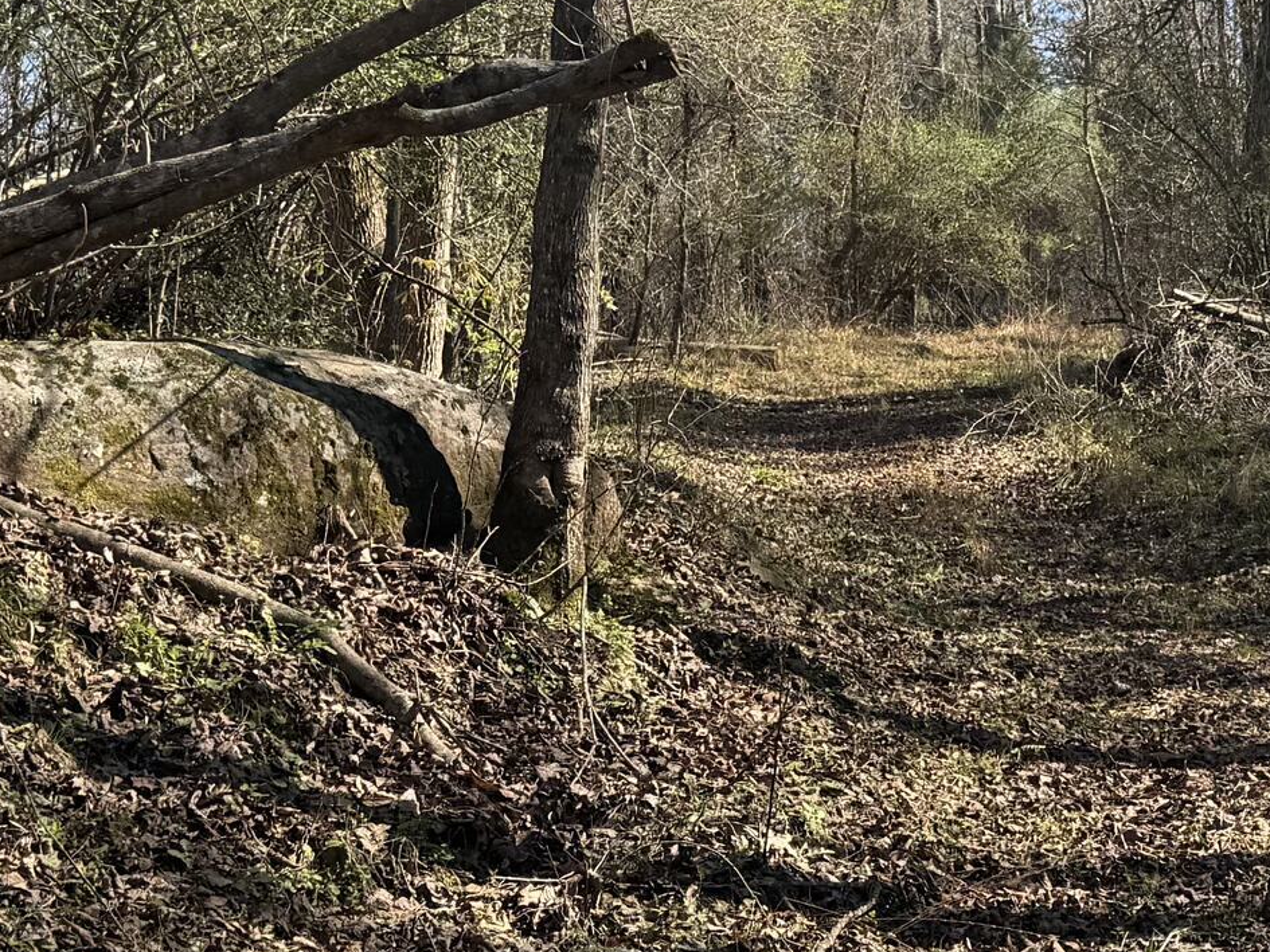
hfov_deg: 24.4
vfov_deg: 18.8
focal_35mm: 78
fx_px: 2862
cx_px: 1107
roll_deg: +4.0
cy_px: 302
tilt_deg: +5.9
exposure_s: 1/1361
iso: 80
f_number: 1.78
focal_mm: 6.76
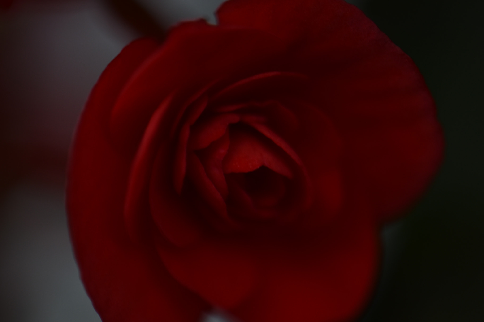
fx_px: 1714
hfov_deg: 16.1
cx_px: 242
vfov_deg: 10.8
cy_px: 161
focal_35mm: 128
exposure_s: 1/80
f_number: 4.8
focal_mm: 85
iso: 200
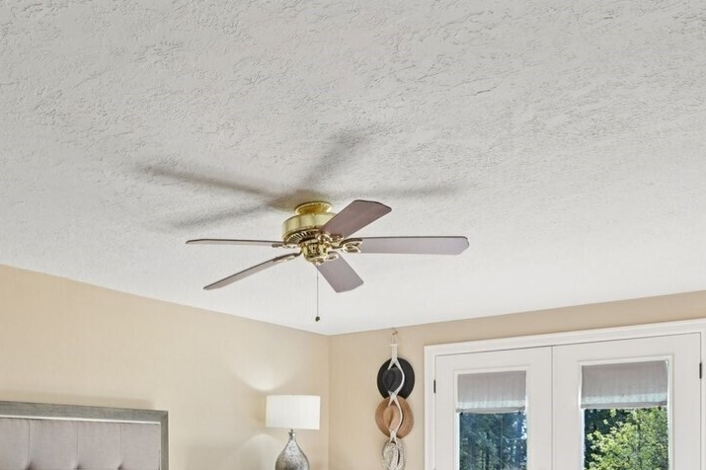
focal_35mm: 38
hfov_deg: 48.0
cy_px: 439
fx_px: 745
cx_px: 147
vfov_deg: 32.9
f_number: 8
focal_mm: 16
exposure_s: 1/15
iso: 400
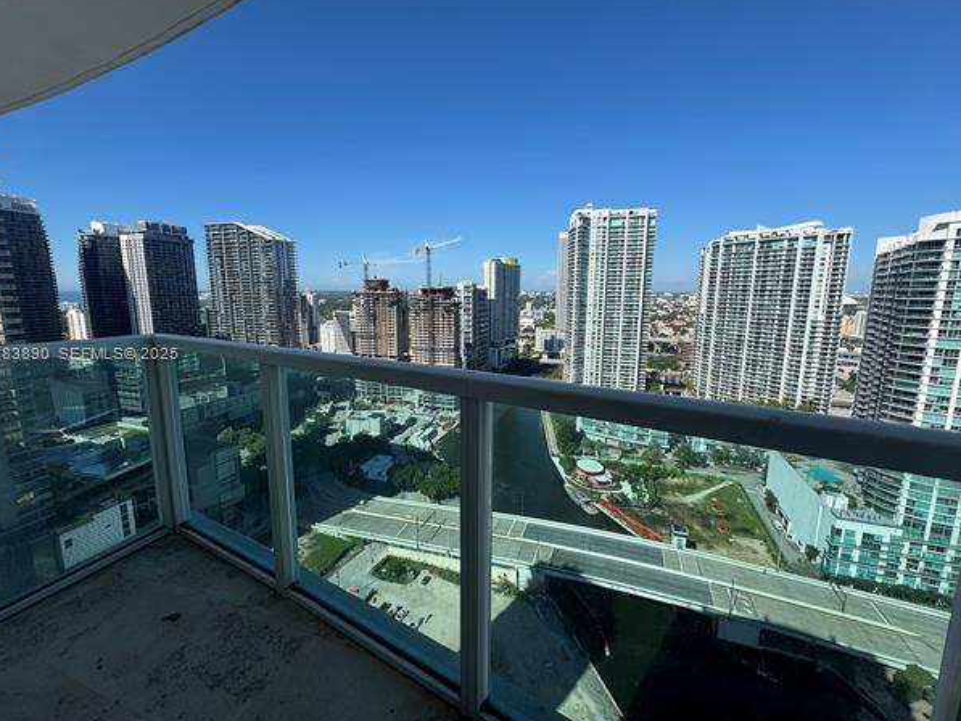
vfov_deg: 81.8
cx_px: 473
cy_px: 354
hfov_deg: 98.2
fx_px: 417
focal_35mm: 15
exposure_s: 1/2415
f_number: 2.2
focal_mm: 2.22
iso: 50
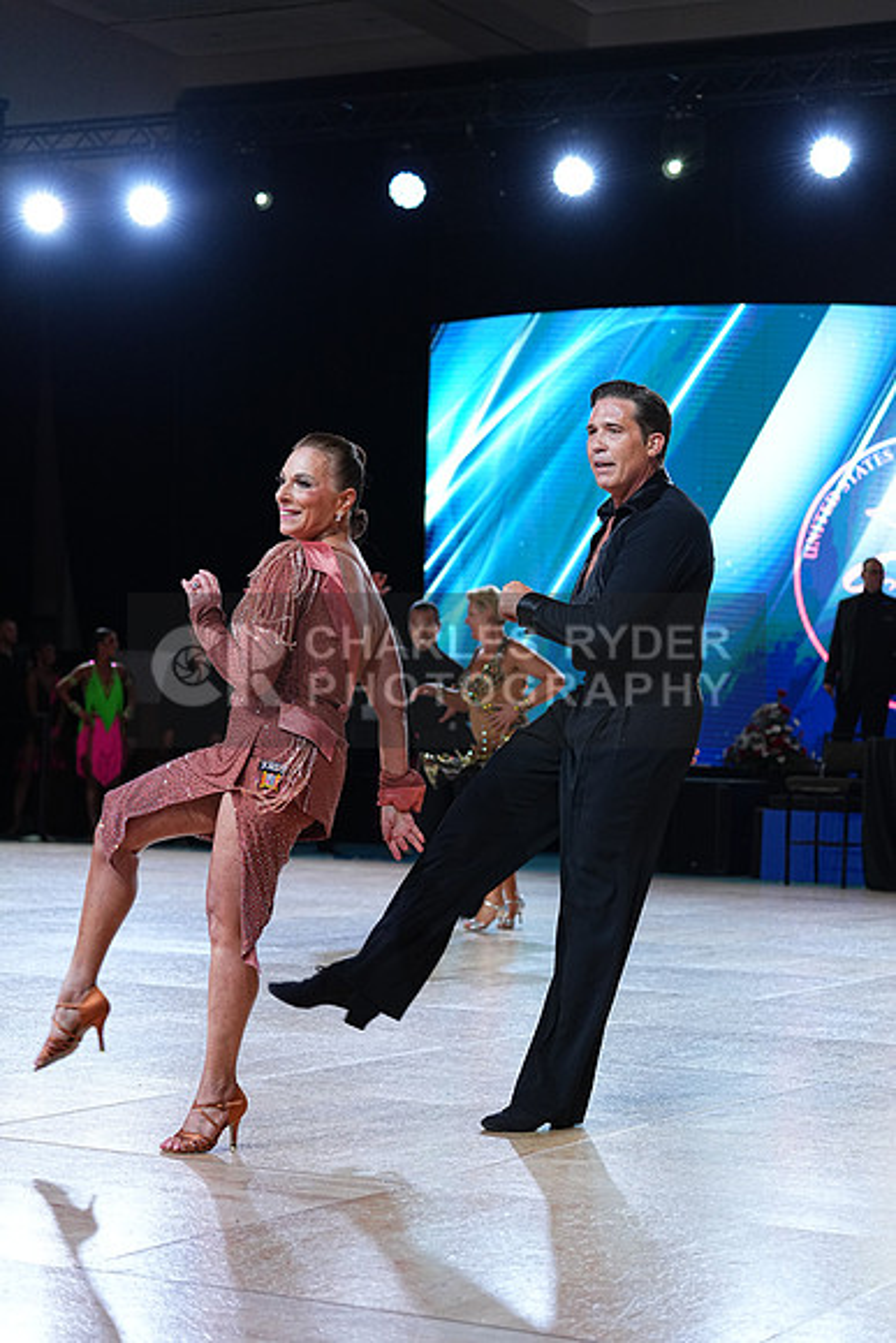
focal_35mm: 73
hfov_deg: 18.7
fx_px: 2723
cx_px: 448
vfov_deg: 27.7
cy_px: 672
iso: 1000
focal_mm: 73
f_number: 4
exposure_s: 1/500
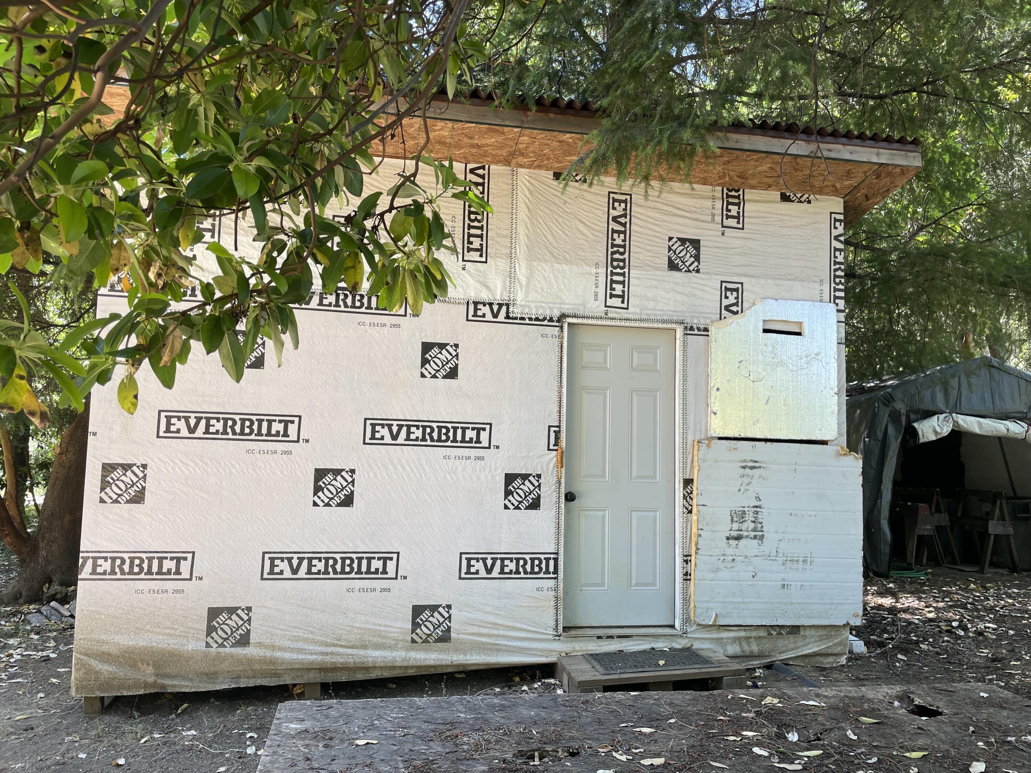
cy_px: 386
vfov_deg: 53.1
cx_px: 516
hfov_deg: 67.3
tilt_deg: +5.4
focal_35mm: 26
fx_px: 774
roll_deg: -1.2
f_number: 1.6
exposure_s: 1/121
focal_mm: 4.2
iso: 40
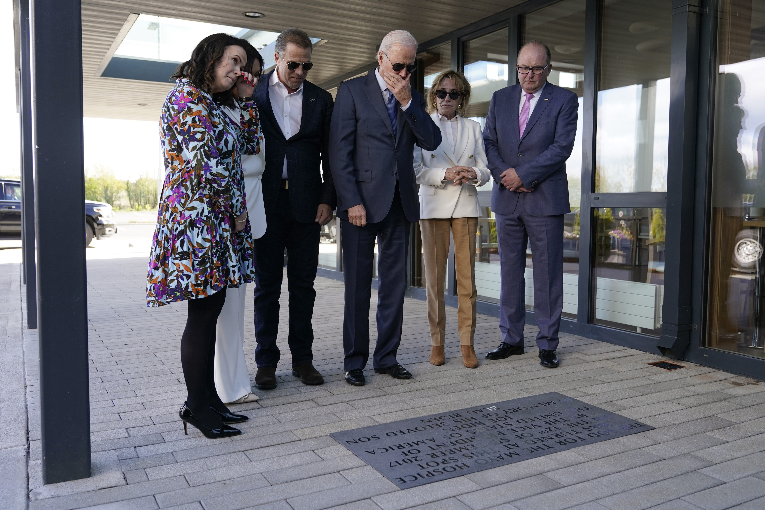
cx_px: 382
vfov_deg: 43.6
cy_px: 255
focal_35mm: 30
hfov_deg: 61.9
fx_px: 637
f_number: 4
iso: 400
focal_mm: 30
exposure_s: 1/320
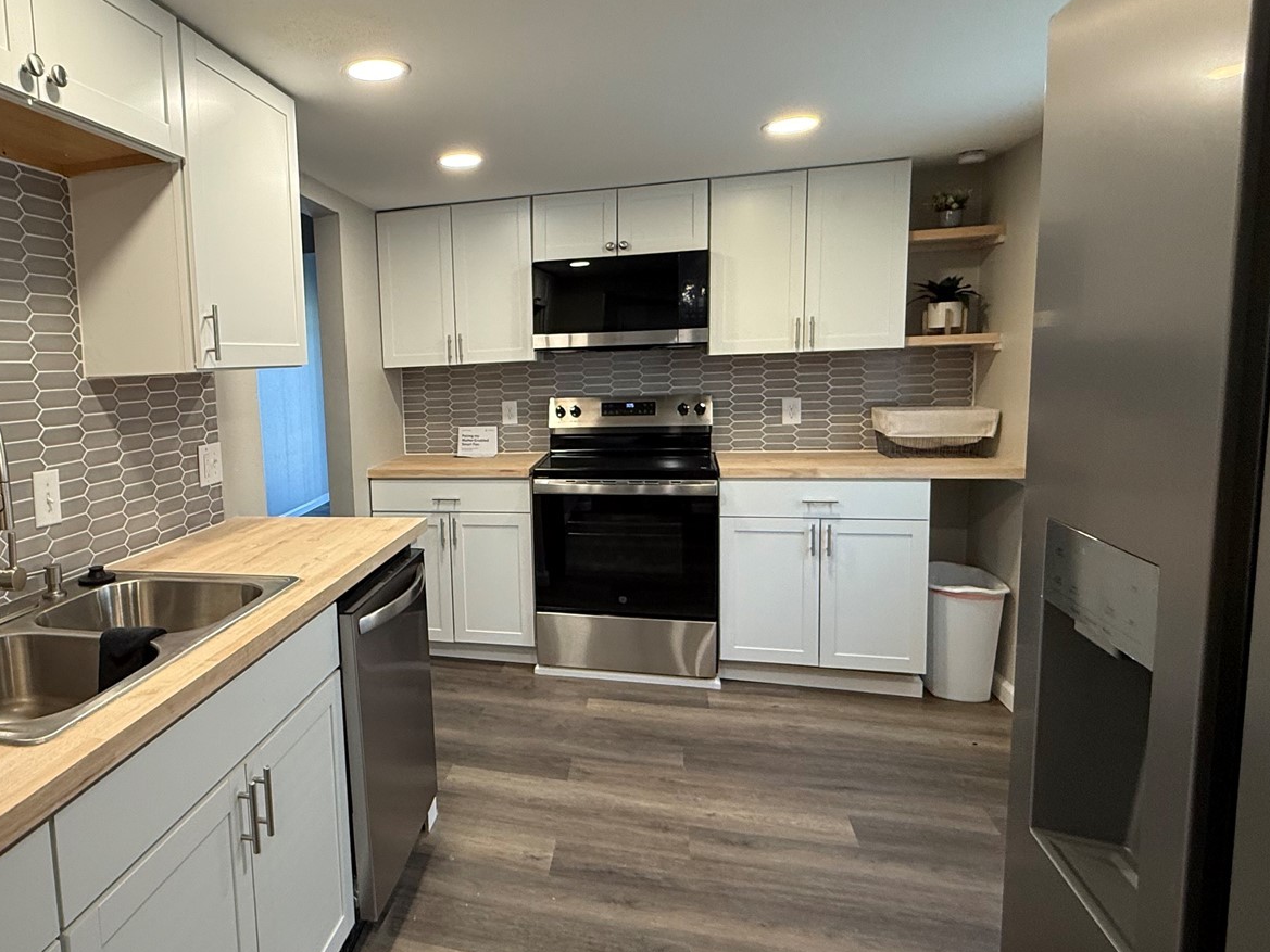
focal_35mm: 23
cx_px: 391
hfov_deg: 71.0
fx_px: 844
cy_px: 460
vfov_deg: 58.9
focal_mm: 2.22
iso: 200
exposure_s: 1/120
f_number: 2.2
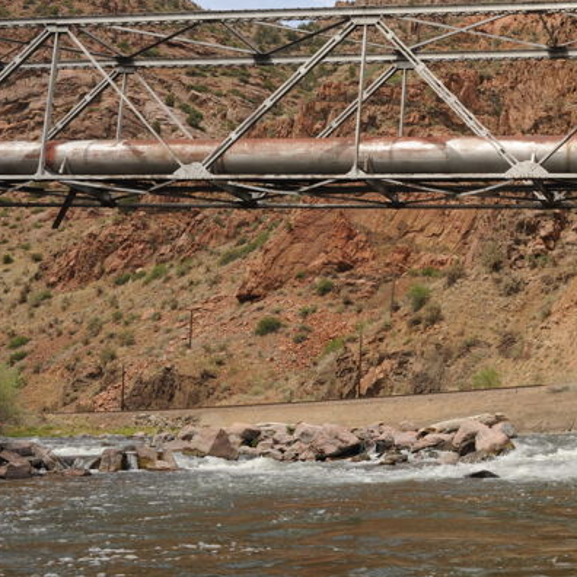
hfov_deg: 27.1
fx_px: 1132
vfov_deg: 28.5
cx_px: 565
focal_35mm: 60
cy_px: 233
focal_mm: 35
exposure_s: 1/400
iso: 200
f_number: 9
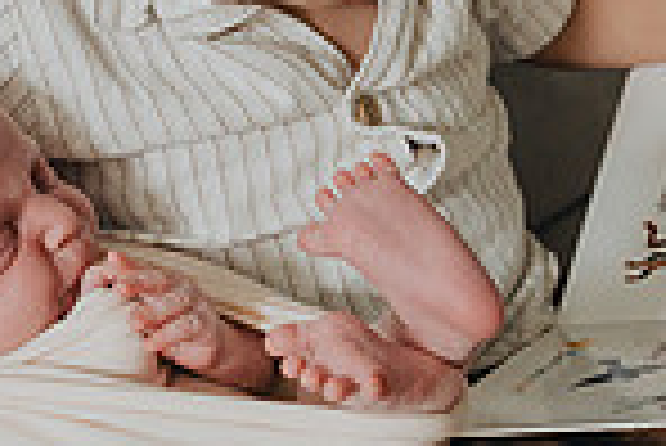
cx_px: 351
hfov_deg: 14.1
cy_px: 20
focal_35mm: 145
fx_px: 2685
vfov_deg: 9.4
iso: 3200
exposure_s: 1/160
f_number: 3.5
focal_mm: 36
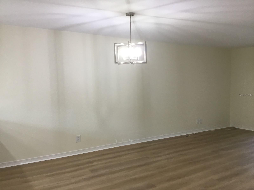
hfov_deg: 58.4
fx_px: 227
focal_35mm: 31
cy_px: 95
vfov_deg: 45.4
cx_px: 127
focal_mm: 3.3
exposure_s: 1/30
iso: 64
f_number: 2.4
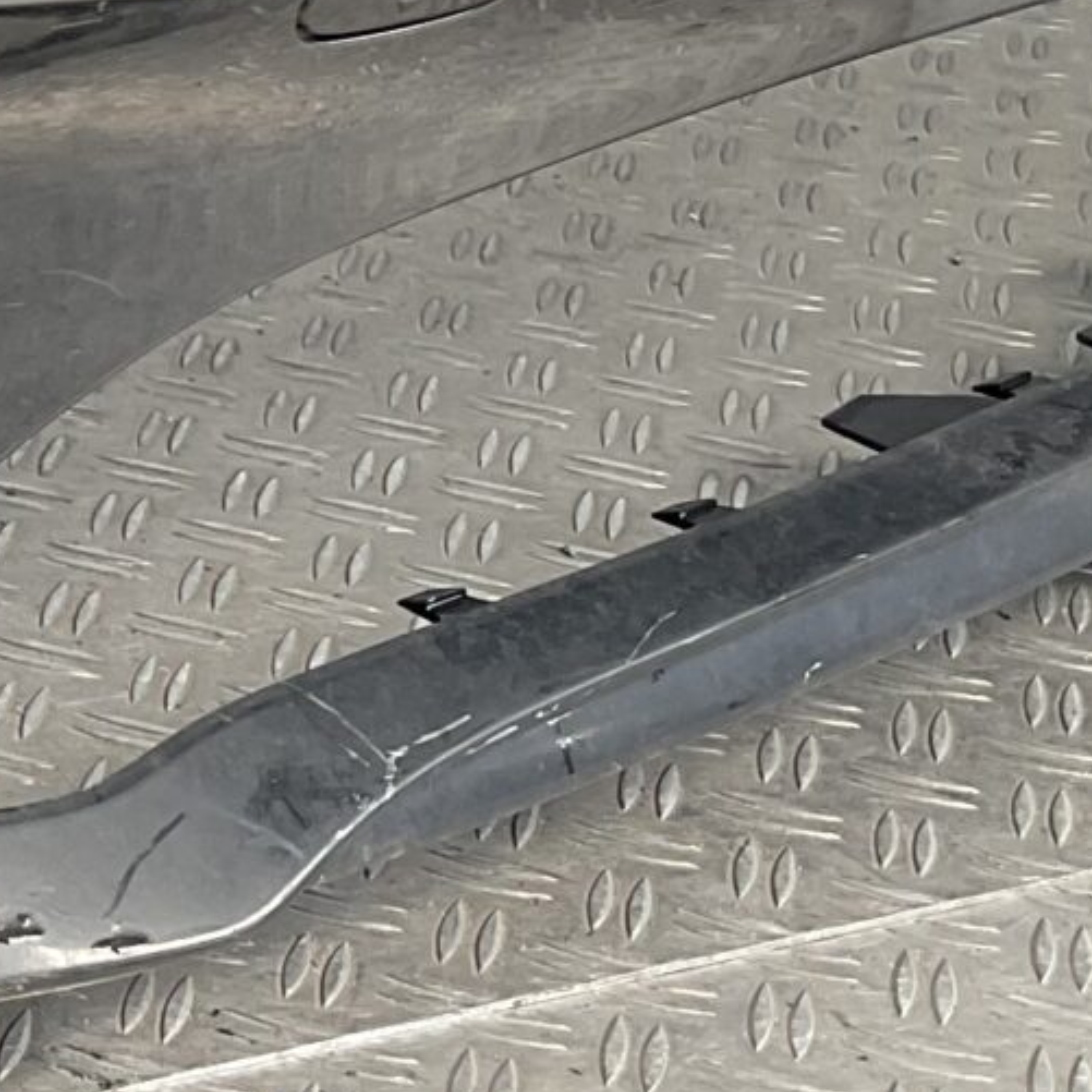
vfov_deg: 13.2
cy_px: 41
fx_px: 4675
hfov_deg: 12.4
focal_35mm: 131
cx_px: -726
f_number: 1.8
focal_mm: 3
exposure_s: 1/268
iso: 16
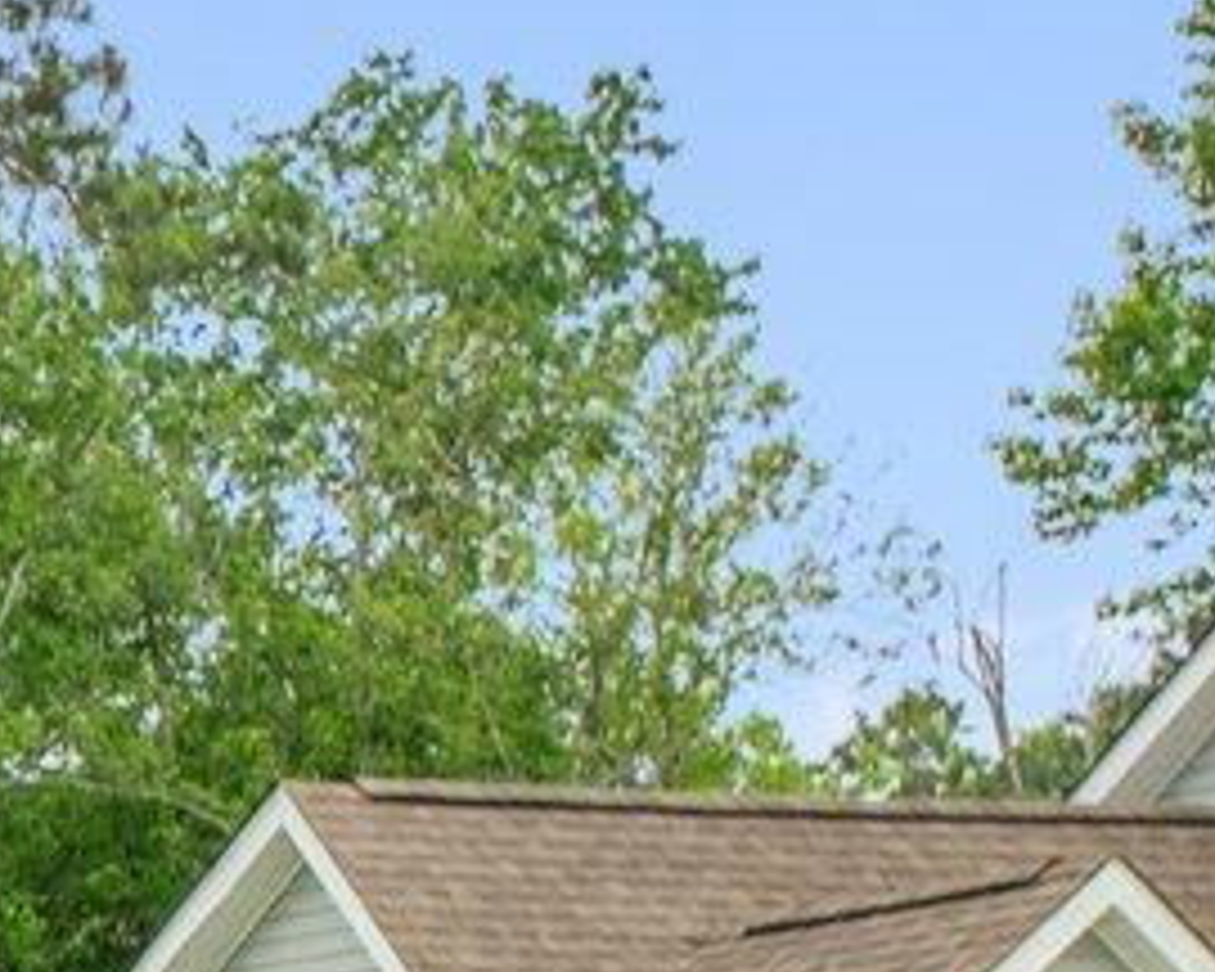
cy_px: 1442
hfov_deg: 6.1
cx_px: -2938
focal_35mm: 285
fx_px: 10248
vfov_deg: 5.4
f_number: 8
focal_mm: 40
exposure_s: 1/160
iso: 160
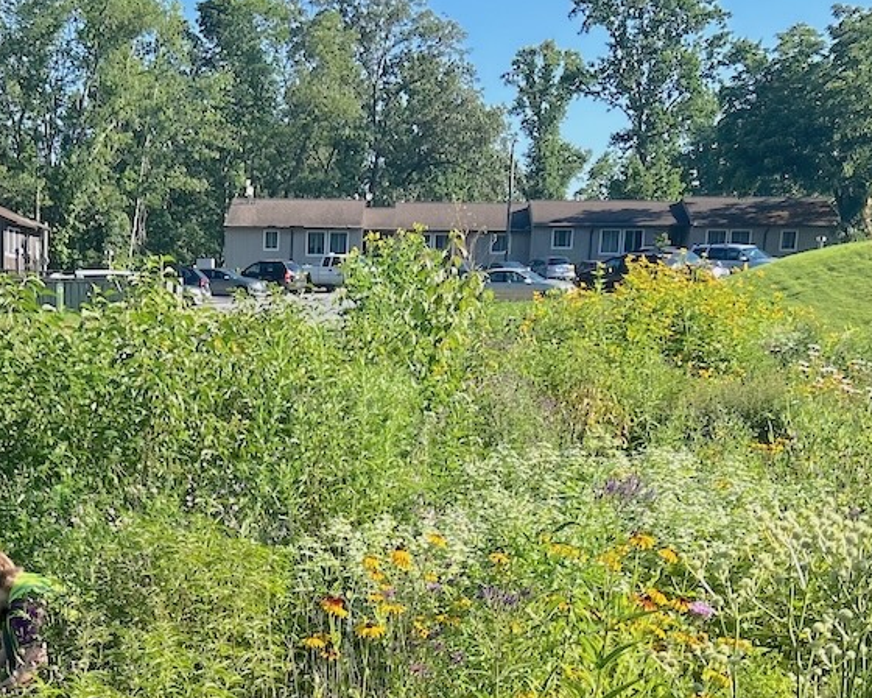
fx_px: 1497
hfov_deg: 31.7
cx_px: 185
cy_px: 637
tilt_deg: -12.0
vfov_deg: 25.4
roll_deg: -1.7
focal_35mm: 58
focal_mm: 5.7
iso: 50
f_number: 1.5
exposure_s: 1/1326
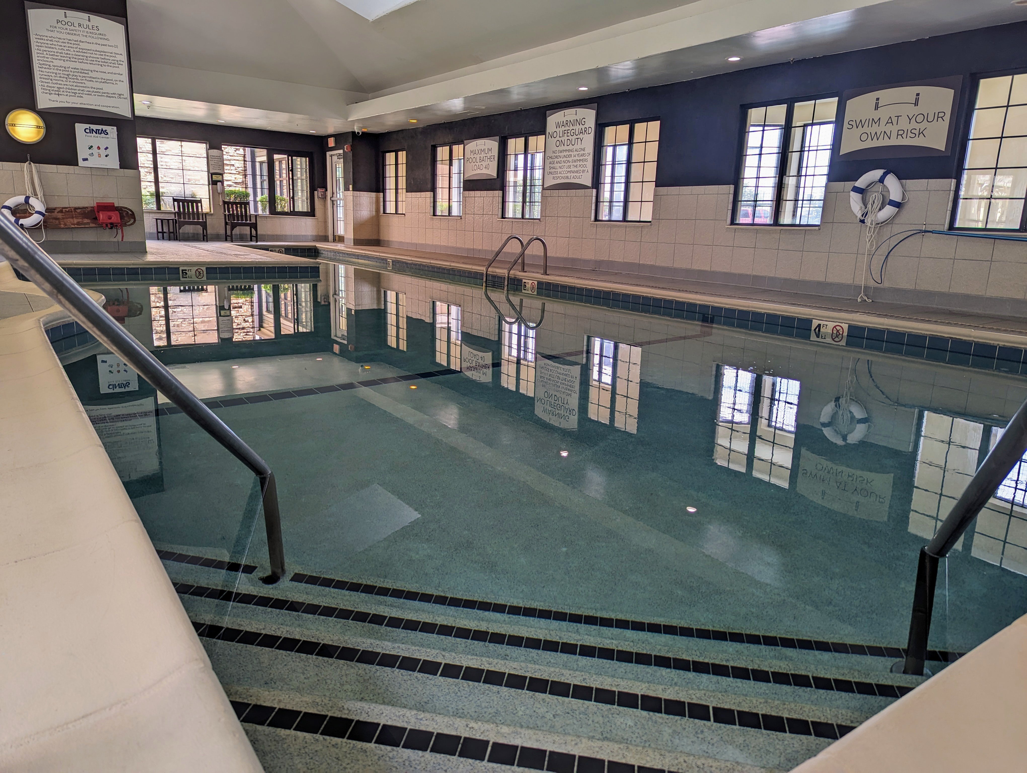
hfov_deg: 71.5
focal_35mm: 24
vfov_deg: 56.9
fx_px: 713
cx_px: 514
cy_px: 386
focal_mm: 6.81
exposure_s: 1/144
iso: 39
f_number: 1.85
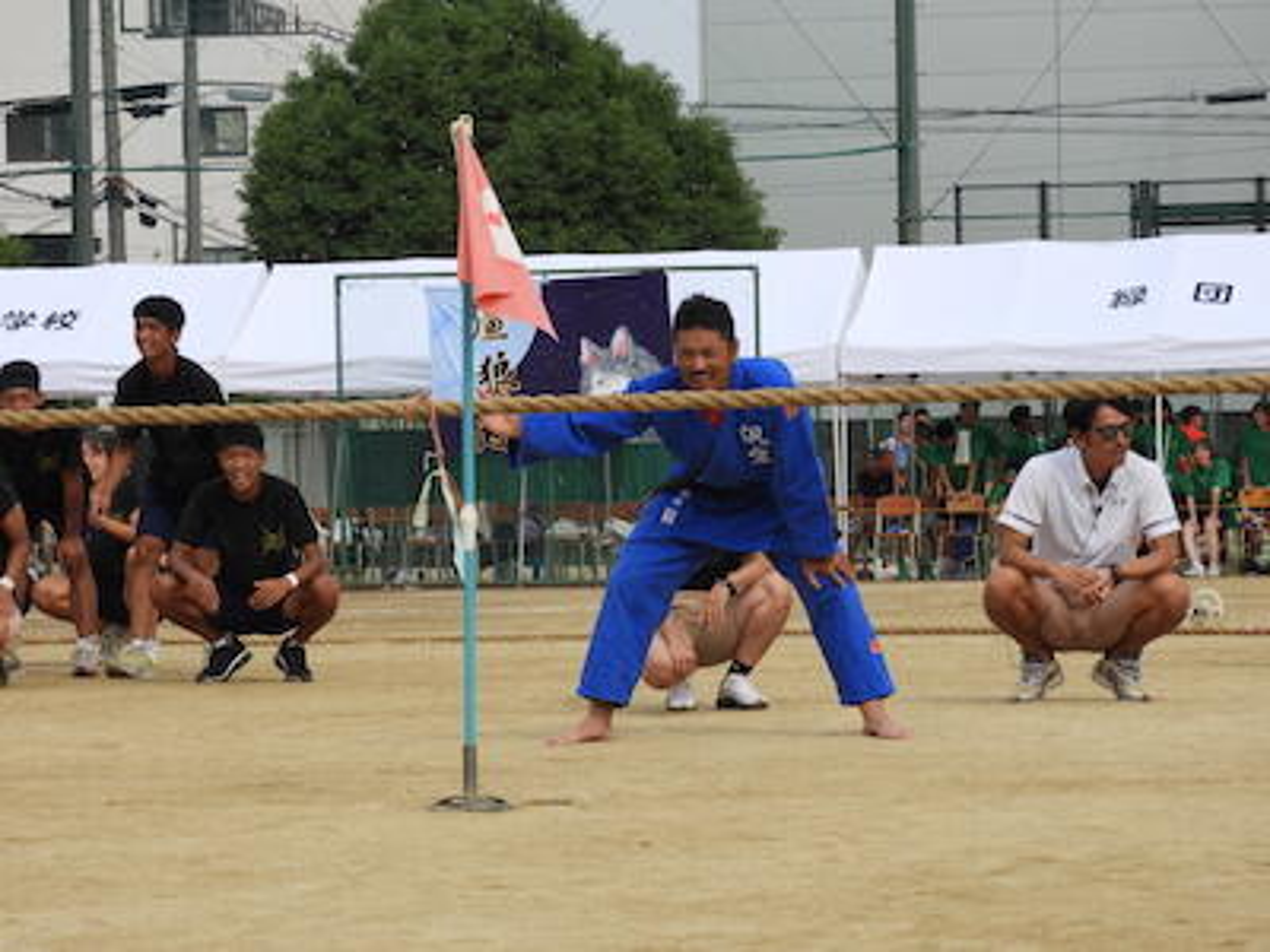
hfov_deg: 13.2
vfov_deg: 9.9
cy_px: 476
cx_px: 635
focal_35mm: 150
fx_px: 5503
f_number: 5.2
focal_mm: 26.9
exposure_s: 1/640
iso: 100
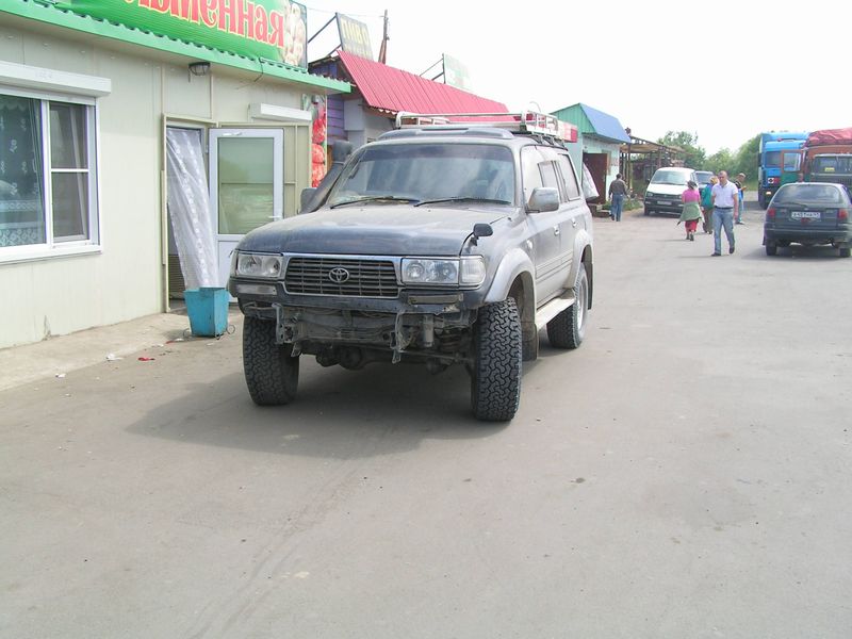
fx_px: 935
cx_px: 426
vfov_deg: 37.7
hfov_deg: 49.0
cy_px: 320
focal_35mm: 38
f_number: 5.6
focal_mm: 6.3
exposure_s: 1/125
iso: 50
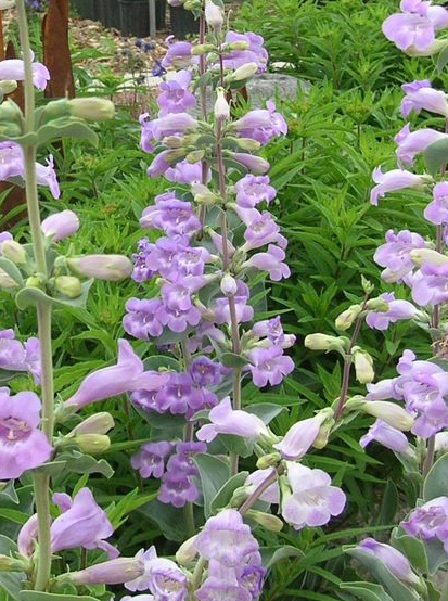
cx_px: 213
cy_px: 409
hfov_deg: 27.9
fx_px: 901
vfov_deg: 36.4
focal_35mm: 52
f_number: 2.7
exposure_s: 1/216
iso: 50
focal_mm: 6
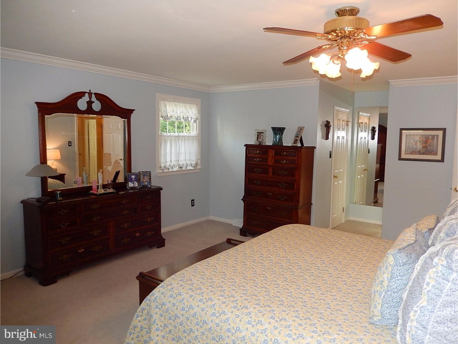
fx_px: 331
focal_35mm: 25
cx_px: 229
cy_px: 172
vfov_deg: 54.9
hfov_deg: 69.4
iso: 200
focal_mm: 4.5
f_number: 3.4
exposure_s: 1/30
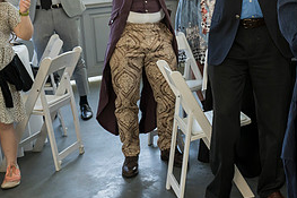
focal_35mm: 75
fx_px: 618
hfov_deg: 25.3
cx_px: 314
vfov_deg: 17.8
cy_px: 4
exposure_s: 1/160
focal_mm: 34
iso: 1250
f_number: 6.3
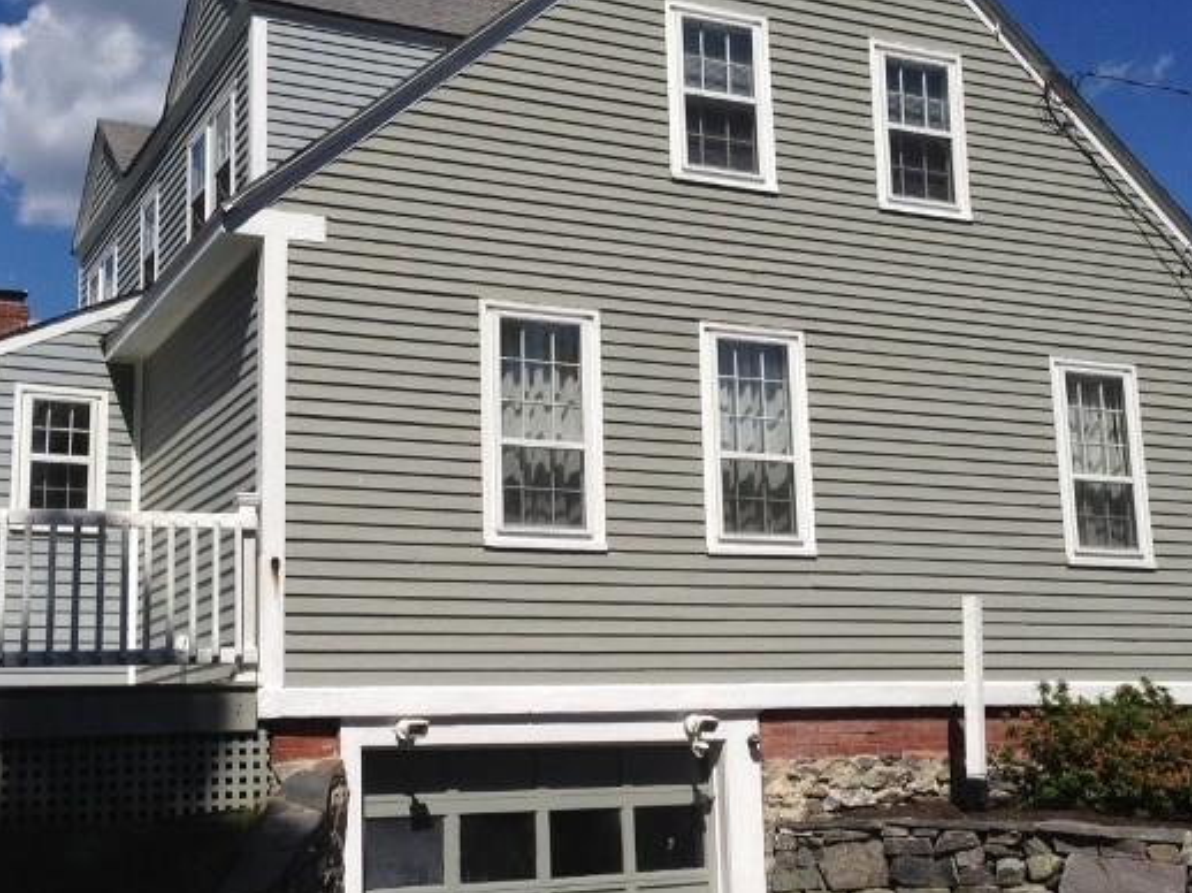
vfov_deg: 28.5
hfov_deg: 37.5
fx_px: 1755
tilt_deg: +9.1
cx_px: 543
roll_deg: +1.3
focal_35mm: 51
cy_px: 456
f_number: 2.4
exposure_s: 1/3195
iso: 50
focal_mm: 4.12
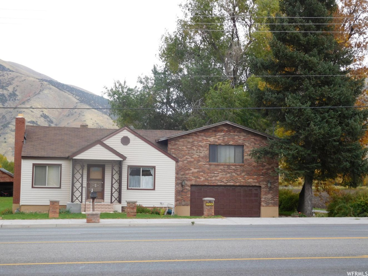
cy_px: 138
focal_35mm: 55
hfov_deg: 34.9
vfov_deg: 26.6
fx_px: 585
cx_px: 184
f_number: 4.2
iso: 125
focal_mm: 9.8
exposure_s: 1/100
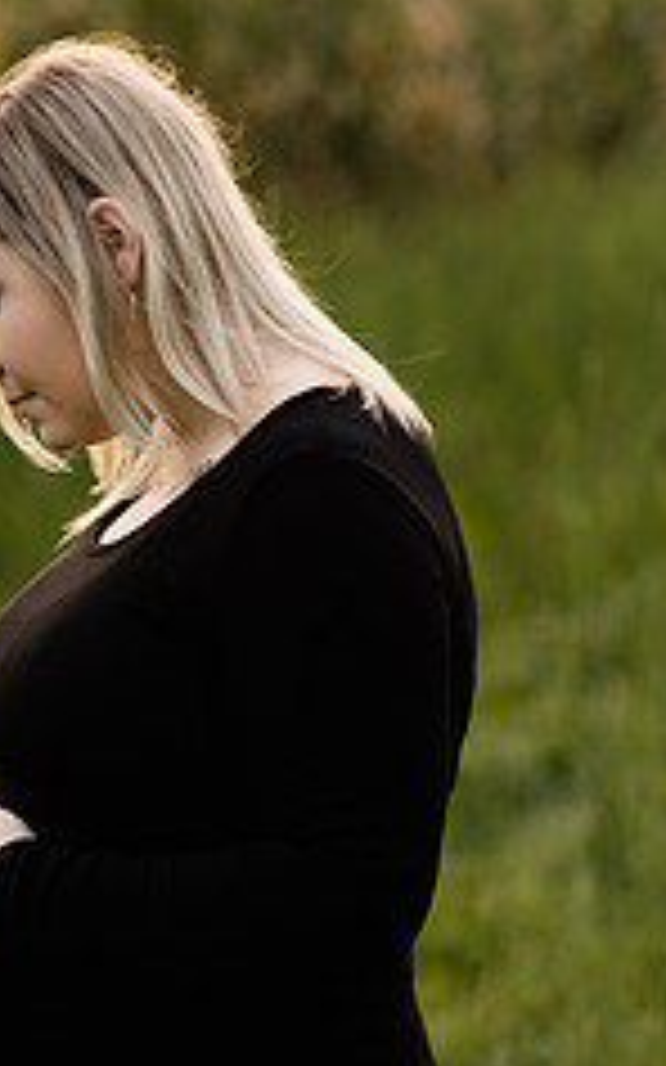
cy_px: 540
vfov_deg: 12.8
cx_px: 56
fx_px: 4766
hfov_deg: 8.0
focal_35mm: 164
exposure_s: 1/320
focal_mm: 85
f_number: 3.2
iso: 200
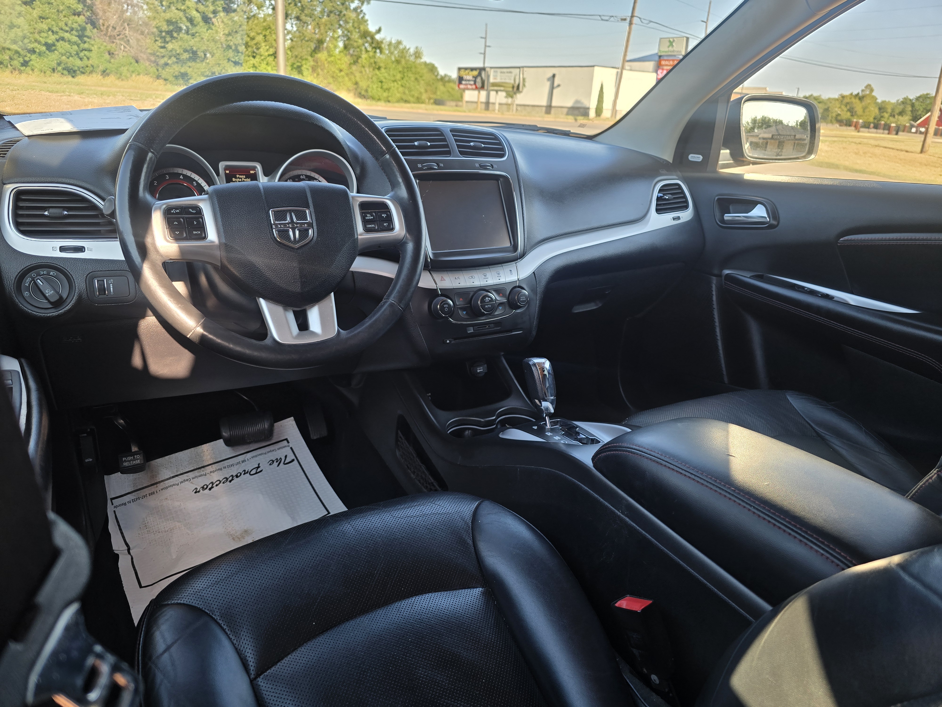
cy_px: 354
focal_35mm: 23
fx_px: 626
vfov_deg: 58.9
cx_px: 471
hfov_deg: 73.9
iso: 40
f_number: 1.7
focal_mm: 6.3
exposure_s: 1/180
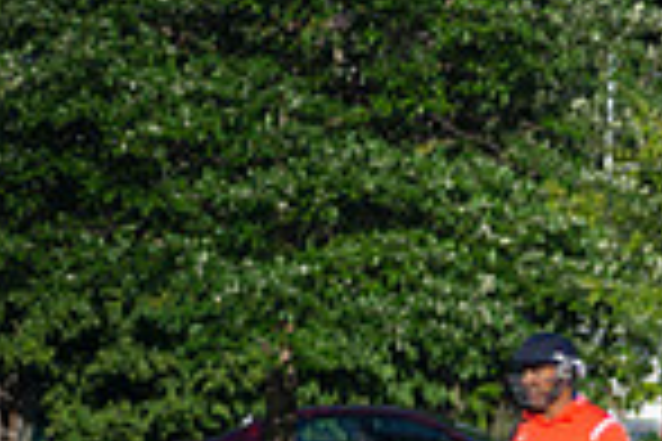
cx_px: 1274
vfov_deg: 2.1
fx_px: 12301
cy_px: 632
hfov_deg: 3.1
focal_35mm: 669
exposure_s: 1/3200
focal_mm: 170
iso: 200
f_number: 2.8
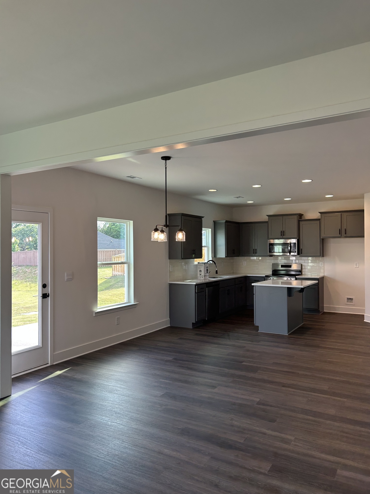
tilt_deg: +0.5
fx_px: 371
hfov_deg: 53.1
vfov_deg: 67.3
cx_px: 185
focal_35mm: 26
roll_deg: +0.0
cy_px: 247
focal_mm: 5.7
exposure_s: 1/120
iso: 64
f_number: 1.5
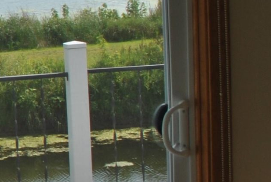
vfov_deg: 10.4
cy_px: 73
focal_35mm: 132
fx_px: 995
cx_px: -374
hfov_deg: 12.4
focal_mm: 18
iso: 100
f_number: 7.1
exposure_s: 1/200
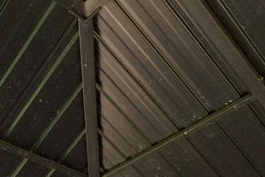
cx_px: 74
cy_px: 508
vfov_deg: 10.9
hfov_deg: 22.2
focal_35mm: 91
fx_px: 670
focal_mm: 14
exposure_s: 1/250
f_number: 7.1
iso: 1250
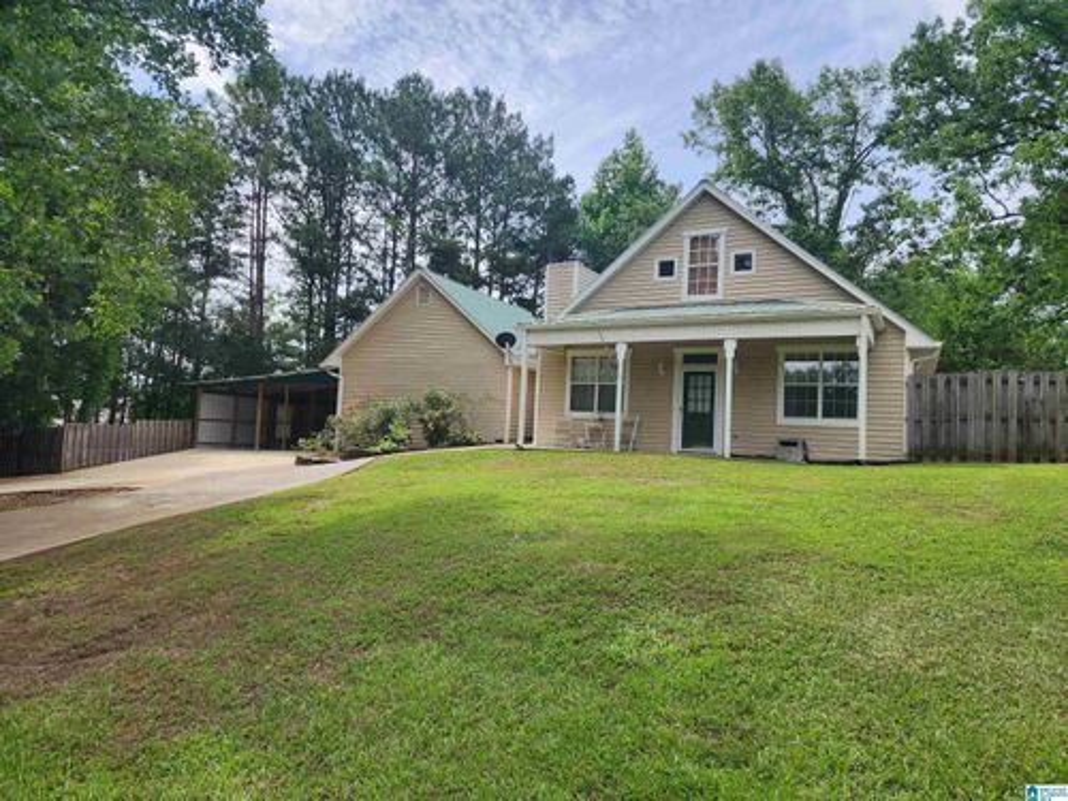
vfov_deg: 58.9
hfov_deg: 73.9
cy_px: 400
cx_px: 534
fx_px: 710
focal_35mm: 23
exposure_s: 1/850
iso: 12
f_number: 1.8
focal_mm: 6.4
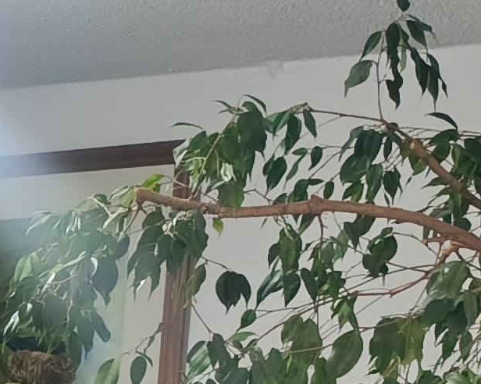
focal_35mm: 149
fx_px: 2120
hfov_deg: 11.6
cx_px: -484
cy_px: 898
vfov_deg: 9.3
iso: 1000
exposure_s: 1/30
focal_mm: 6.14
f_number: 1.6
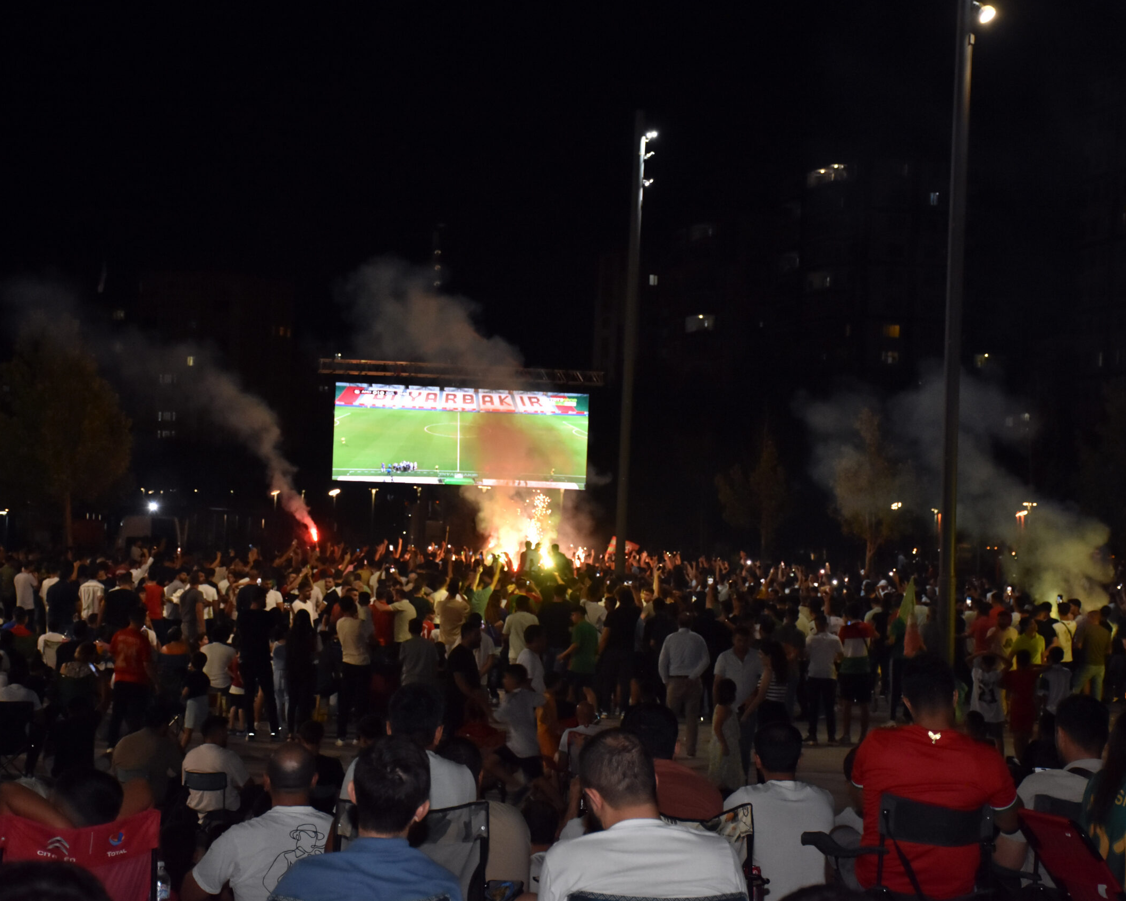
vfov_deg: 20.0
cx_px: 554
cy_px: 451
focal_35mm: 77
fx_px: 2552
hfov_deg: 24.9
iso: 2000
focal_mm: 45
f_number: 4.5
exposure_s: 1/125
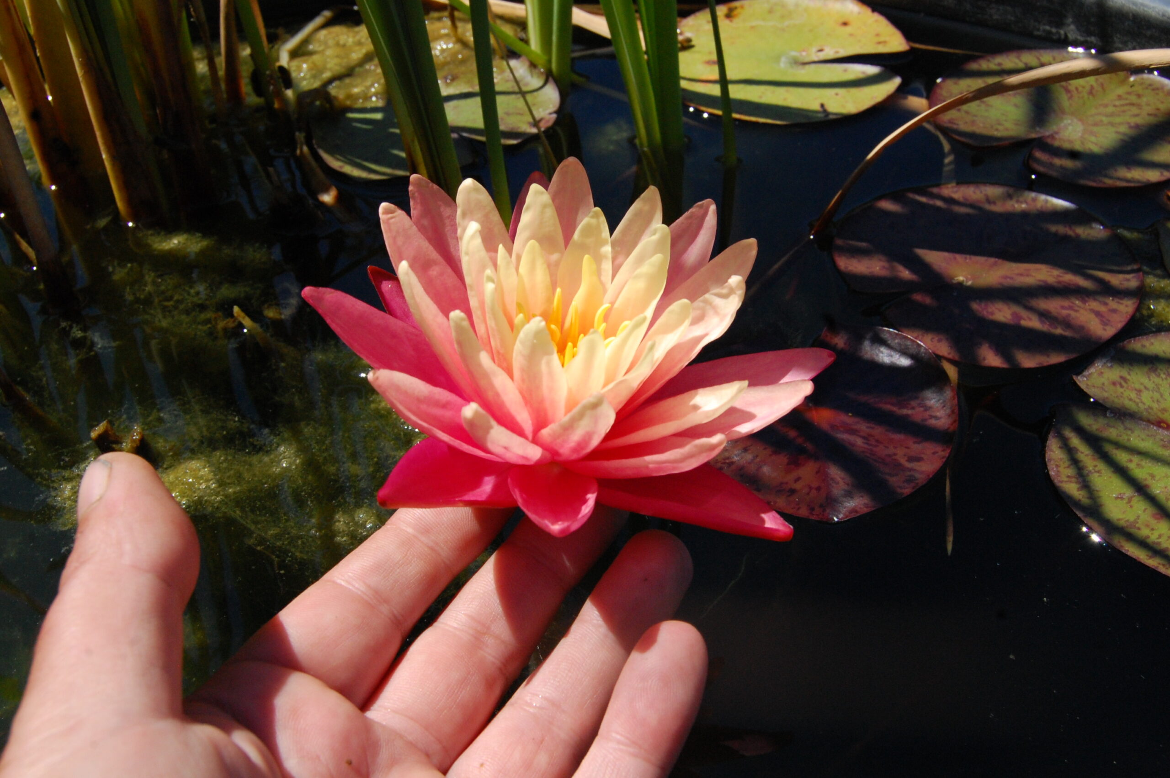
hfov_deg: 49.6
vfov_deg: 34.1
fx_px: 1266
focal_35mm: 39
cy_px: 389
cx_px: 585
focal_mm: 26
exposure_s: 1/800
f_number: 14
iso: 800
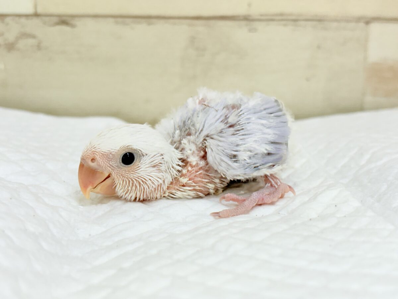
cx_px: 199
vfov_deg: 28.0
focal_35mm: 52
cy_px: 150
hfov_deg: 36.8
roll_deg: -0.3
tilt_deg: -12.2
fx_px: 598
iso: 64
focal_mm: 5.96
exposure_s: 1/100
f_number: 1.6
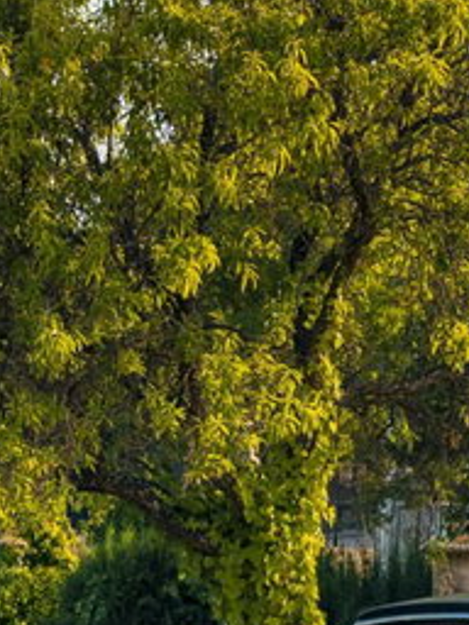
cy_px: 754
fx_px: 3198
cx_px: 300
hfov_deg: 8.4
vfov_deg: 11.0
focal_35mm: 177
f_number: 3.5
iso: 100
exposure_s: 1/400
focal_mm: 30.7
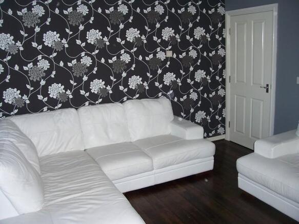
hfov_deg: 54.0
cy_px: 112
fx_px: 294
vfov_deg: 41.8
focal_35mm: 34
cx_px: 150
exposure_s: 1/60
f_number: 2.7
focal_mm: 5.6
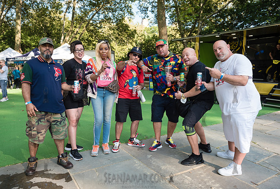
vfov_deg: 51.1
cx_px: 132
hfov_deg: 70.5
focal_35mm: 25
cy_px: 90
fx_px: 198
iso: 200
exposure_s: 1/400
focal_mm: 24
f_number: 4
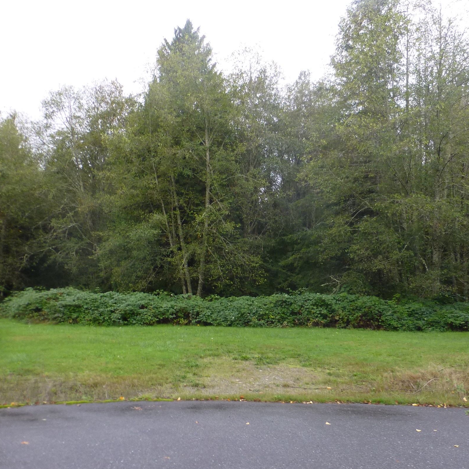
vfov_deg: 48.4
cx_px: 279
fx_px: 521
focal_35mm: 34
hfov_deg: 48.2
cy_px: 238
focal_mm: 4.3
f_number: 3.3
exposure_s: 1/60
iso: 100
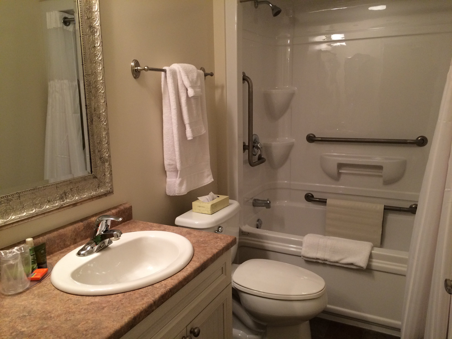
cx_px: 226
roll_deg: +0.8
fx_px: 379
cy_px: 170
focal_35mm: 29
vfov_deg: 48.2
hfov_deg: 61.7
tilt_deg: -10.6
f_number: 2.2
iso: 125
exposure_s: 1/30
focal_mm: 4.15
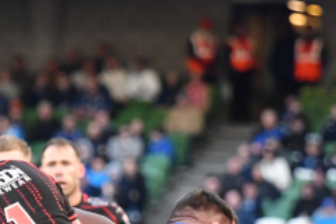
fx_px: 8786
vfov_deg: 1.5
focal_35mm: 942
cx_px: -146
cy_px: 323
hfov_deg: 2.2
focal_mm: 190
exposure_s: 1/1600
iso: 2800
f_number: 4
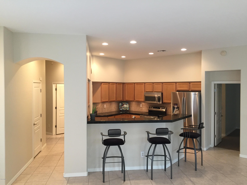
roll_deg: -0.3
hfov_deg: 61.7
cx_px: 124
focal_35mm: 29
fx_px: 207
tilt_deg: -1.6
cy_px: 92
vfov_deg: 48.2
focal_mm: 4.15
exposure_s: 1/33
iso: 160
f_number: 2.2
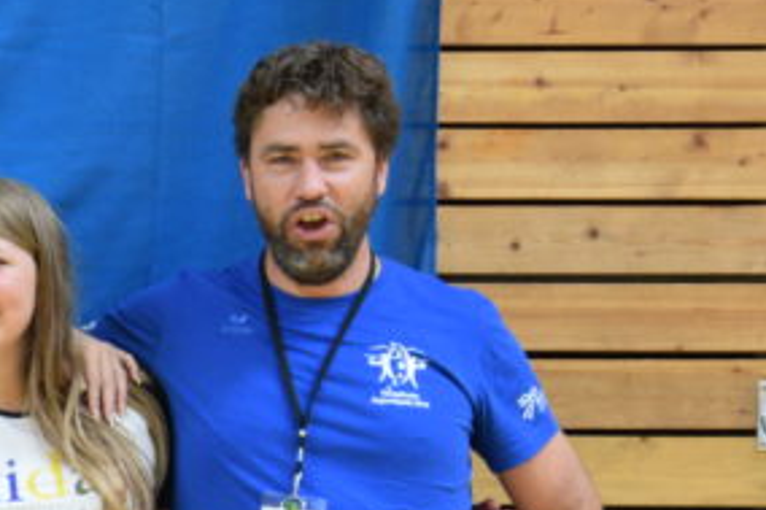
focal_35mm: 260
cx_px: -607
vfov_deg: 5.2
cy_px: 668
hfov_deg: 7.7
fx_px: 5529
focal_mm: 48
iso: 500
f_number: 4.8
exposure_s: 1/60
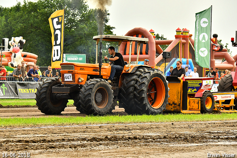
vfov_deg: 7.3
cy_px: 79
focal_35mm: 188
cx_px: 118
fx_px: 1234
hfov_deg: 11.0
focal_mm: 125
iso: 500
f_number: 9
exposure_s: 1/1000
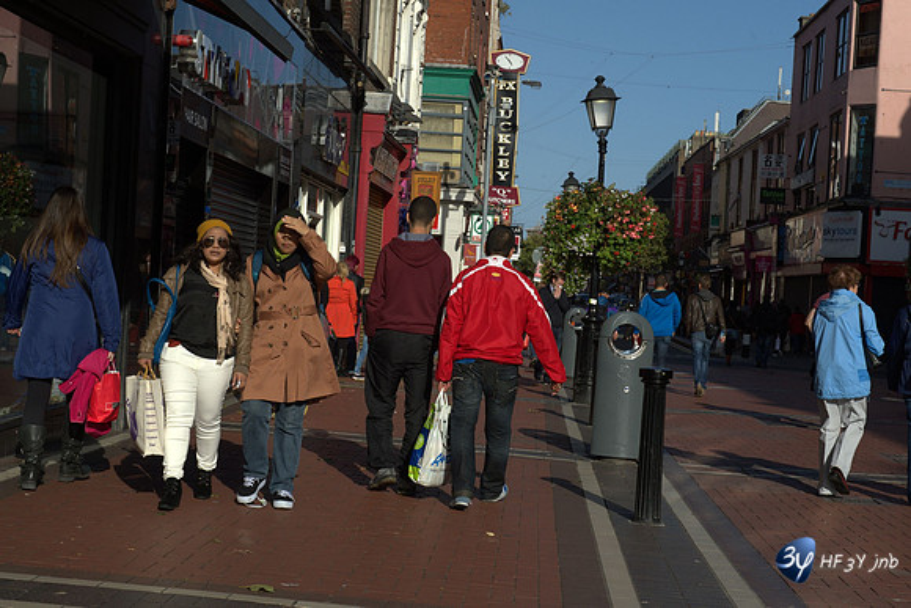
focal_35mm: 70
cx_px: 456
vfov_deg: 19.5
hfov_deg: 28.8
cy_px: 304
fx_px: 1772
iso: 800
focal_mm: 70
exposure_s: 1/640
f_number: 13
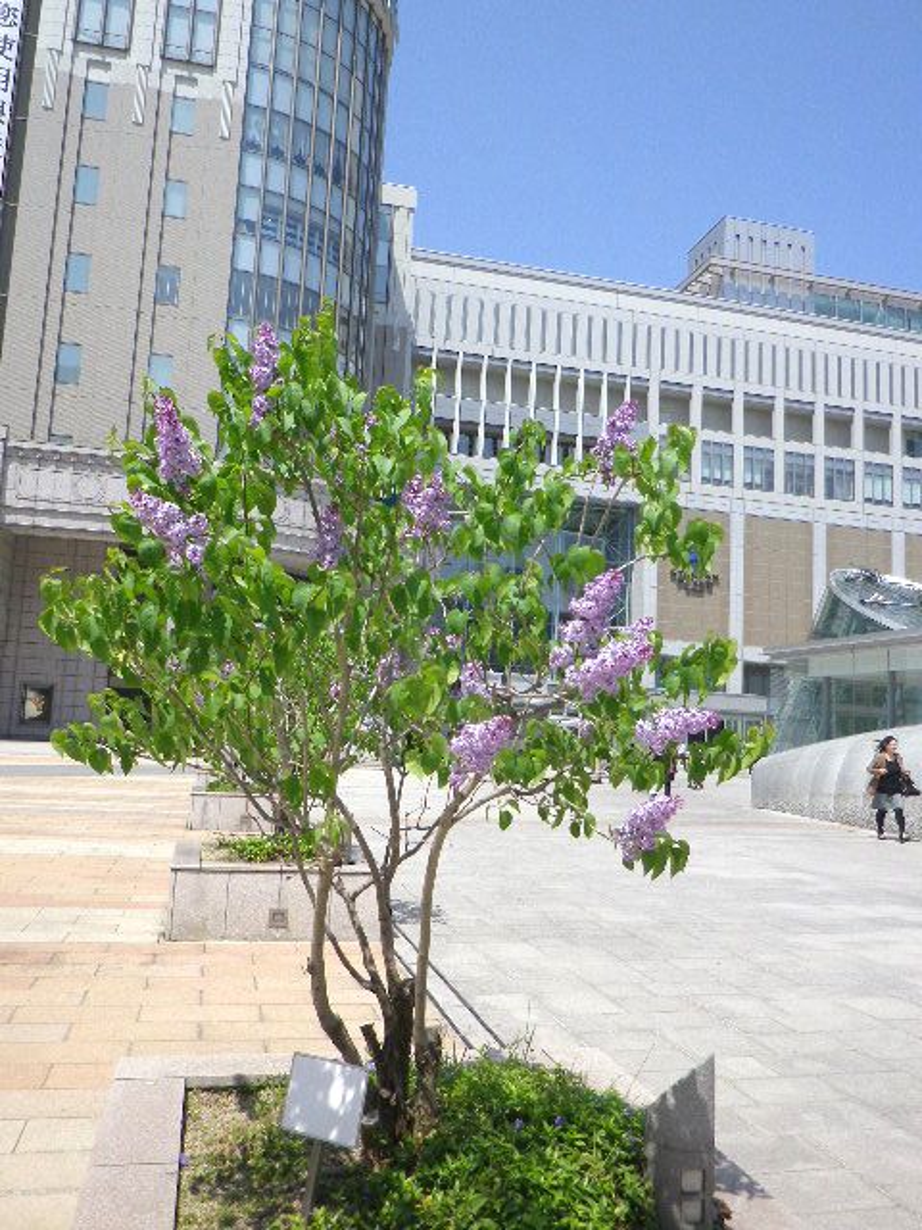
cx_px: 461
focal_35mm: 28
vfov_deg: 63.4
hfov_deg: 49.7
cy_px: 615
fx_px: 994
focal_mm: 5
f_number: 3.2
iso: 80
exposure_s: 1/1000
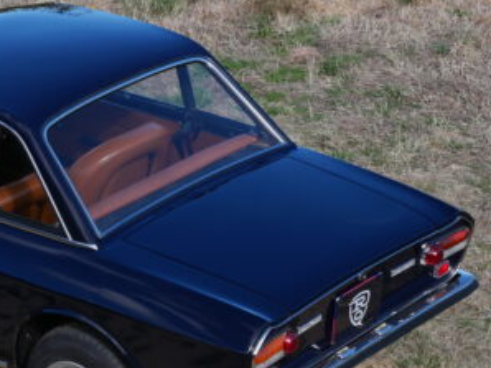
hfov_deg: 13.5
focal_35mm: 145
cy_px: 200
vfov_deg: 10.2
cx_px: 36
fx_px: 2055
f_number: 8
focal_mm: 36
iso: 200
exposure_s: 1/320
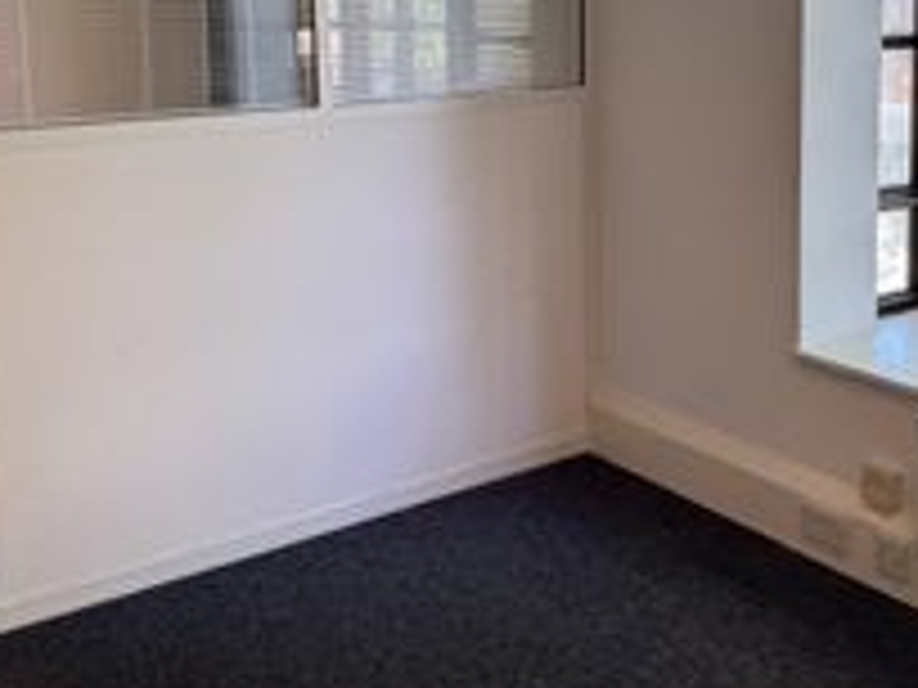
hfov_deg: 40.3
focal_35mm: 47
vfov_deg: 30.1
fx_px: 1246
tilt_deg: -6.8
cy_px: 130
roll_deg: +0.9
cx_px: 549
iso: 64
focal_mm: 6.76
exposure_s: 1/121
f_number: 1.78
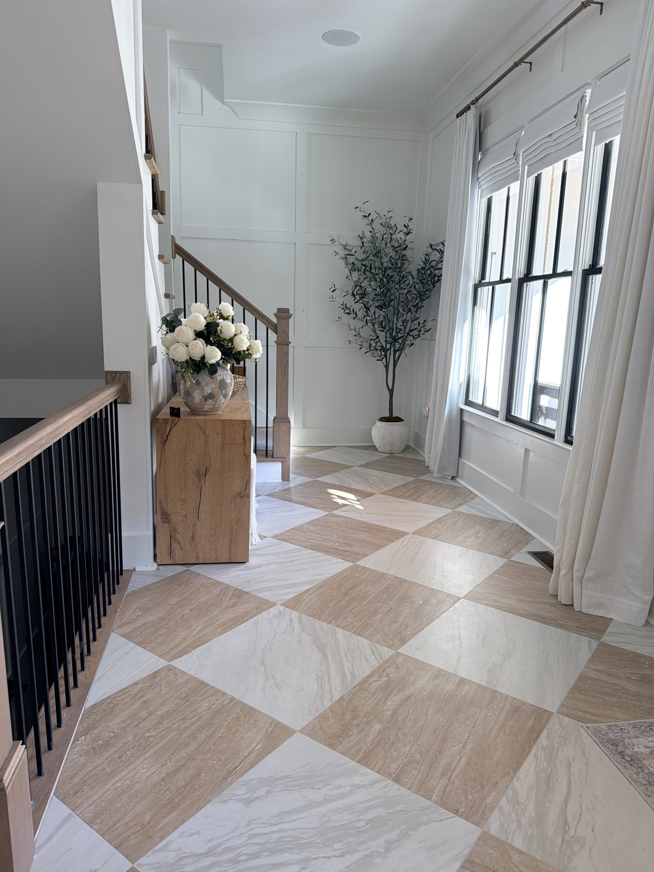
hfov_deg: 56.8
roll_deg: -1.5
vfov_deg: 71.6
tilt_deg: -11.2
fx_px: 605
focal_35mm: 24
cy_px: 436
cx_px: 327
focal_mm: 6.76
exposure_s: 1/210
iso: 125
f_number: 1.78
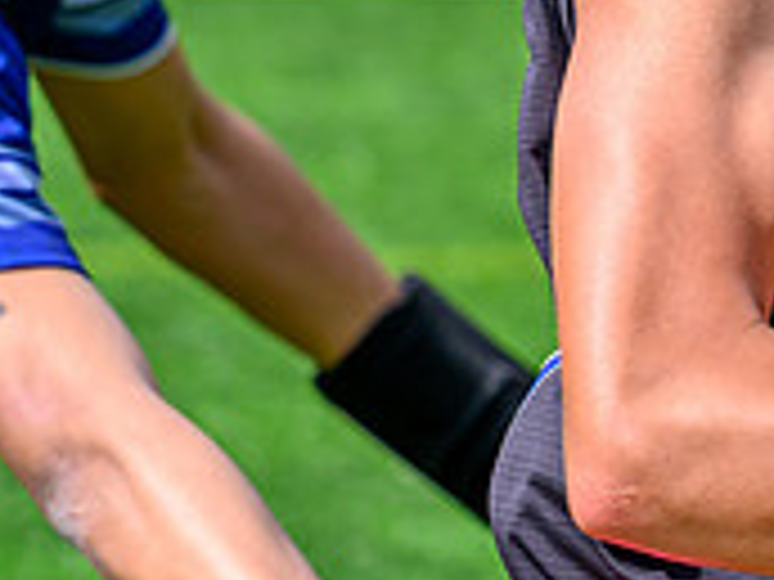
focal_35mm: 261
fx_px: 5836
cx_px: 1262
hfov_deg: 7.4
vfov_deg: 5.7
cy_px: -178
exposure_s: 1/2000
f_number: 2.8
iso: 140
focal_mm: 70
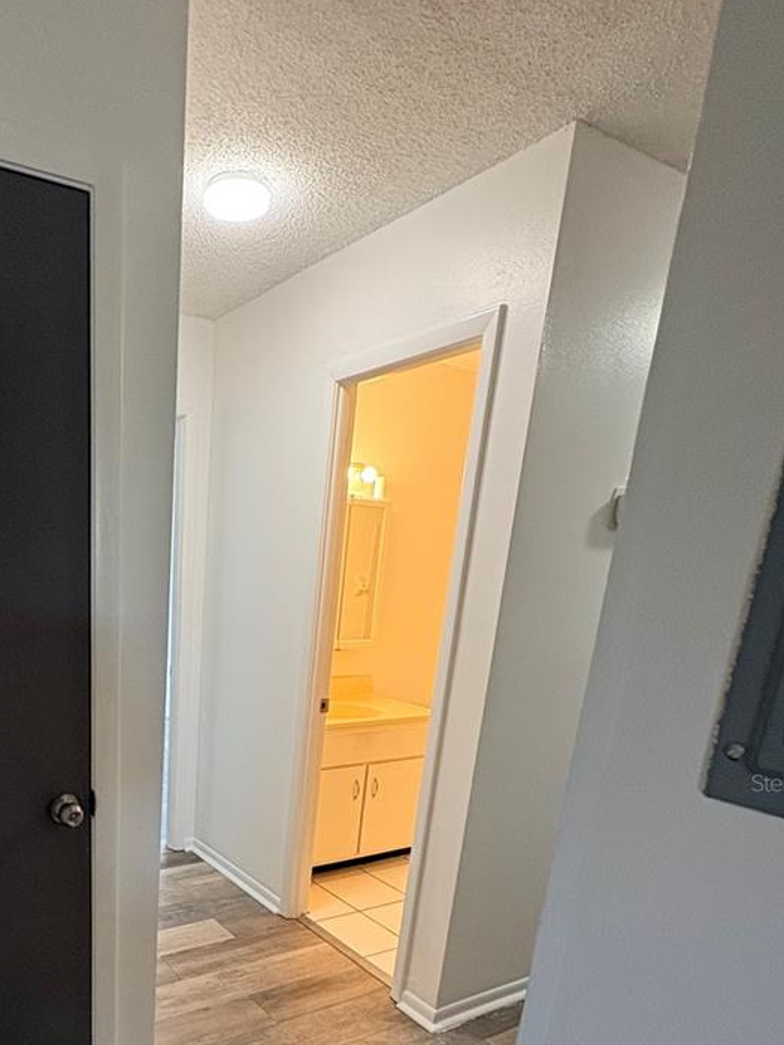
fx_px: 725
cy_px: 782
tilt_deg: -14.4
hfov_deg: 53.9
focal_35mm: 24
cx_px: 185
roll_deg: -2.5
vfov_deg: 67.1
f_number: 2.2
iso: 160
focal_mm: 2.22
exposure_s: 1/60
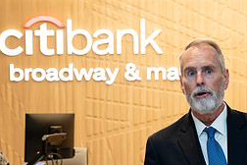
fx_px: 713
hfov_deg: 19.4
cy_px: 132
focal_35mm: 104
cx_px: 202
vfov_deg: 13.1
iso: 400
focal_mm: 43
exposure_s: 1/160
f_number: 4
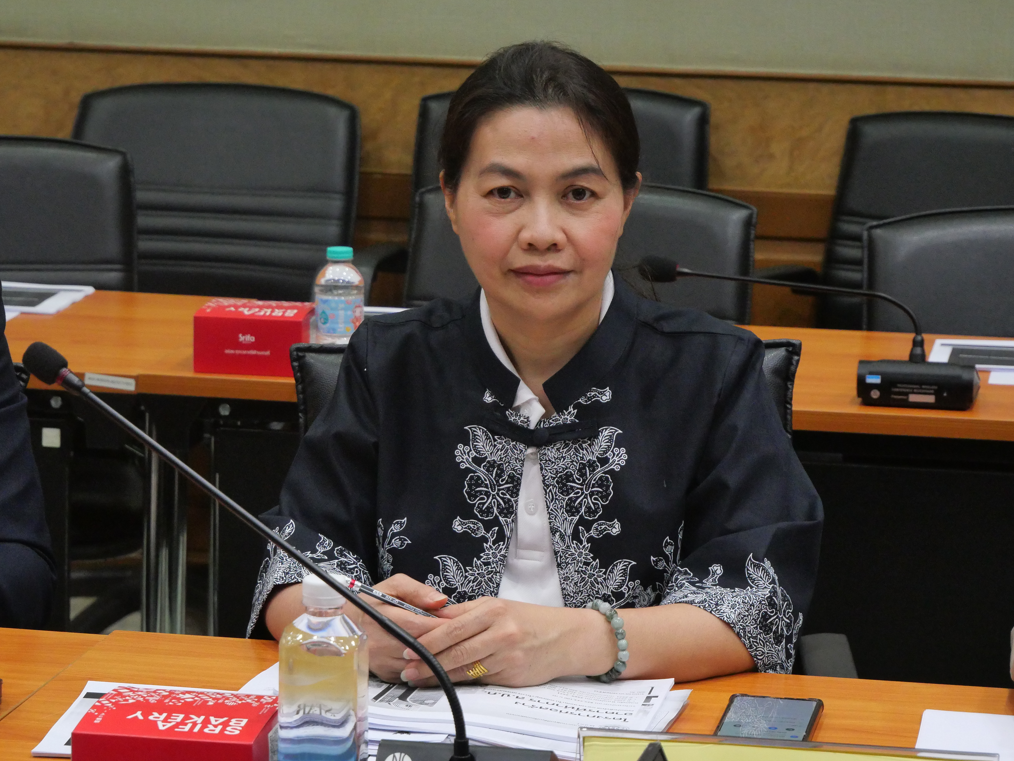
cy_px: 379
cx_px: 478
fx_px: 3749
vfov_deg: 11.6
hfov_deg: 15.4
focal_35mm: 128
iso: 3200
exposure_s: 1/125
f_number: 5.6
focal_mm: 57
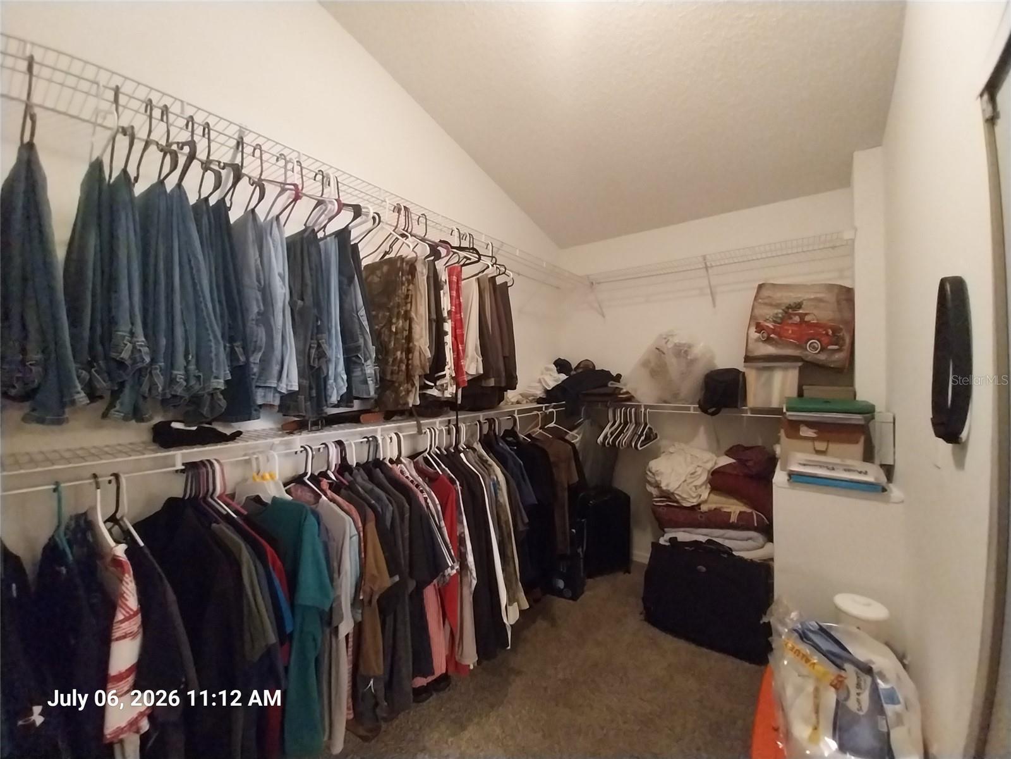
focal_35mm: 13
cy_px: 380
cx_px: 506
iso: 500
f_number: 2.2
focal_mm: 1.13
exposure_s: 1/15
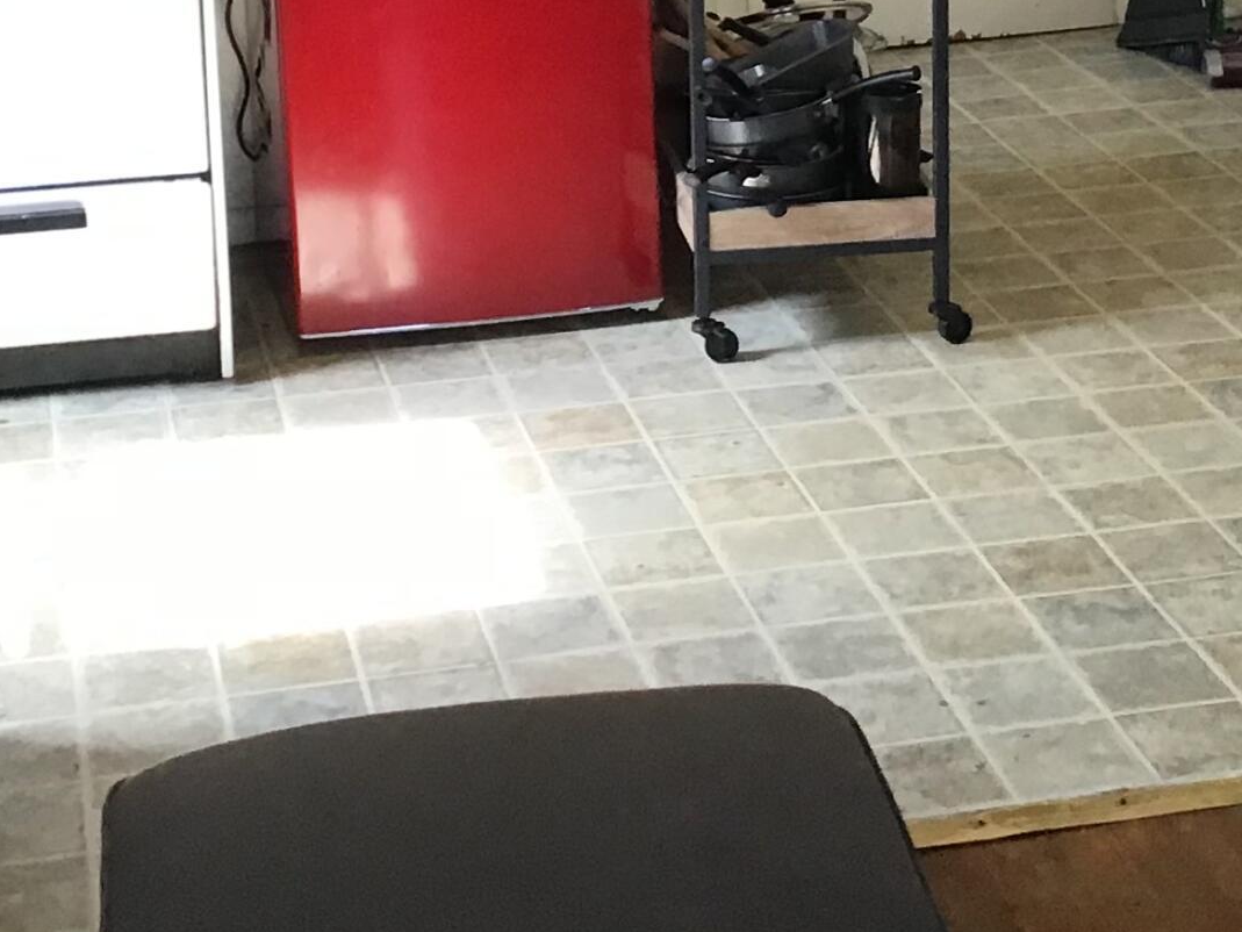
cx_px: 735
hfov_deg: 22.5
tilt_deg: -13.2
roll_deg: +1.5
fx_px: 3122
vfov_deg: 16.5
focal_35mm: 87
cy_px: -91
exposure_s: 1/30
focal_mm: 3.3
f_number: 2.4
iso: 40
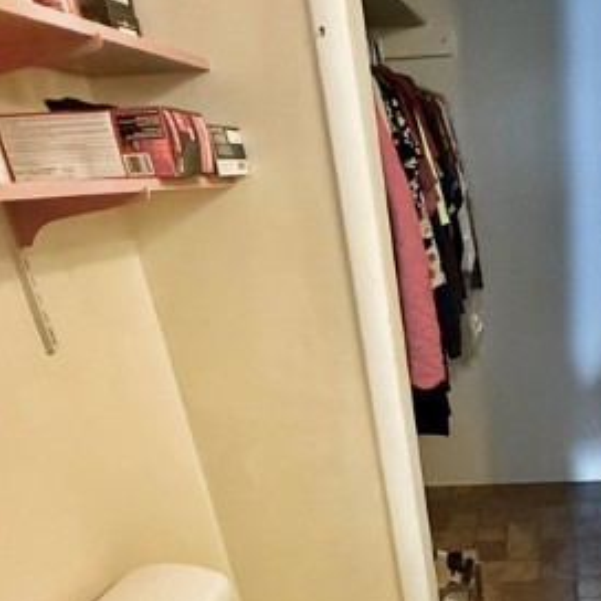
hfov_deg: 43.6
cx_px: 528
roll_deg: +2.6
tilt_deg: -27.5
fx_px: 687
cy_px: 508
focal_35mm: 35
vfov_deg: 44.2
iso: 800
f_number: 2.2
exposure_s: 1/60
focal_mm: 2.22
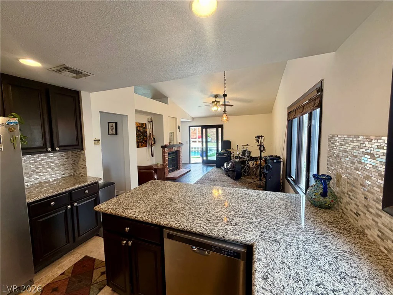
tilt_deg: -5.7
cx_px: 196
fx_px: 159
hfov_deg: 102.1
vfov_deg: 85.7
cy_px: 148
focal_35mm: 14
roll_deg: +0.8
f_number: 2.2
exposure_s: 1/60
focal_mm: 2.22
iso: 200
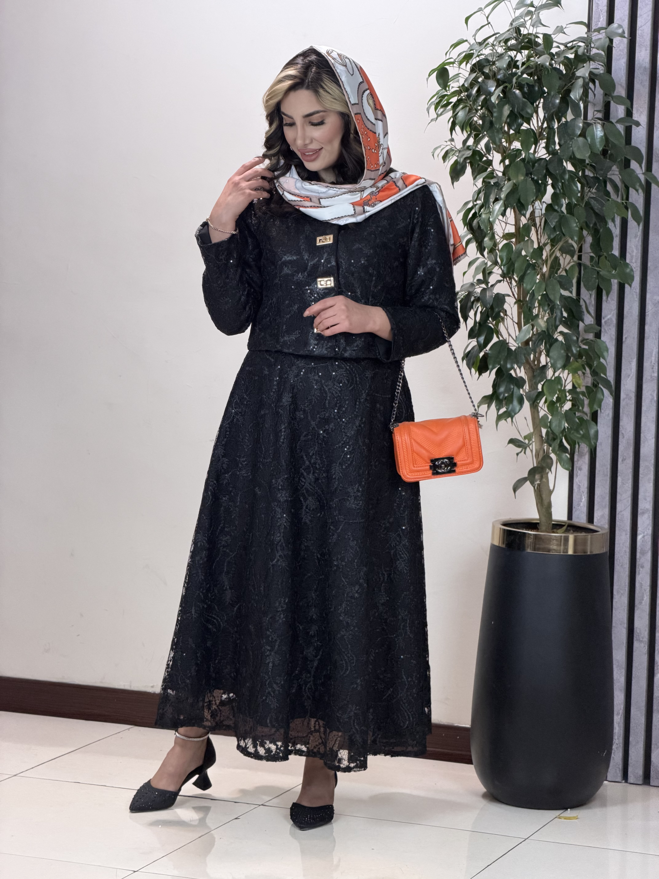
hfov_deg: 14.8
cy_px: 440
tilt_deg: -5.2
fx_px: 2538
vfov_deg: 19.6
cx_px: 330
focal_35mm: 100
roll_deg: -1.7
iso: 320
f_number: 2.8
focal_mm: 16.89
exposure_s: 1/100
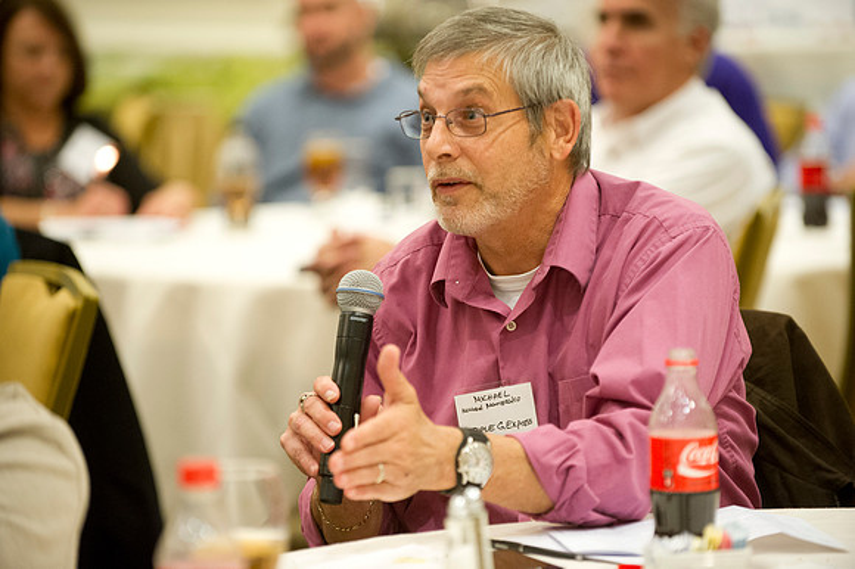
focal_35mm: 170
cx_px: 428
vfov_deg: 8.1
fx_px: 4035
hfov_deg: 12.1
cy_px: 284
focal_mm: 170
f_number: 2.8
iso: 3200
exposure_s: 1/60
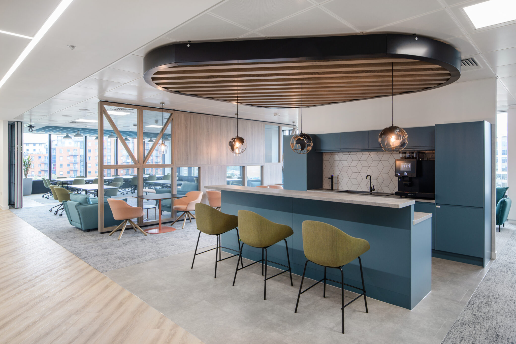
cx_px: 258
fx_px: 272
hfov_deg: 86.9
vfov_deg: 64.5
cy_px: 172
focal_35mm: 19
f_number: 10
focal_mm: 19
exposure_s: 1/4
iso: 125
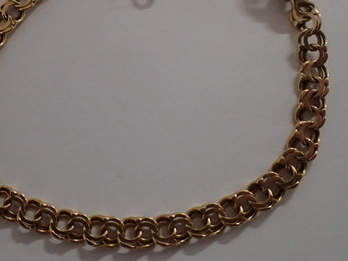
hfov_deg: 43.4
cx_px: 123
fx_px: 432
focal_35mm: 43
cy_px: 75
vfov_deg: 33.2
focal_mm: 5.5
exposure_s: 1/60
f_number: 2.3
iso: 800
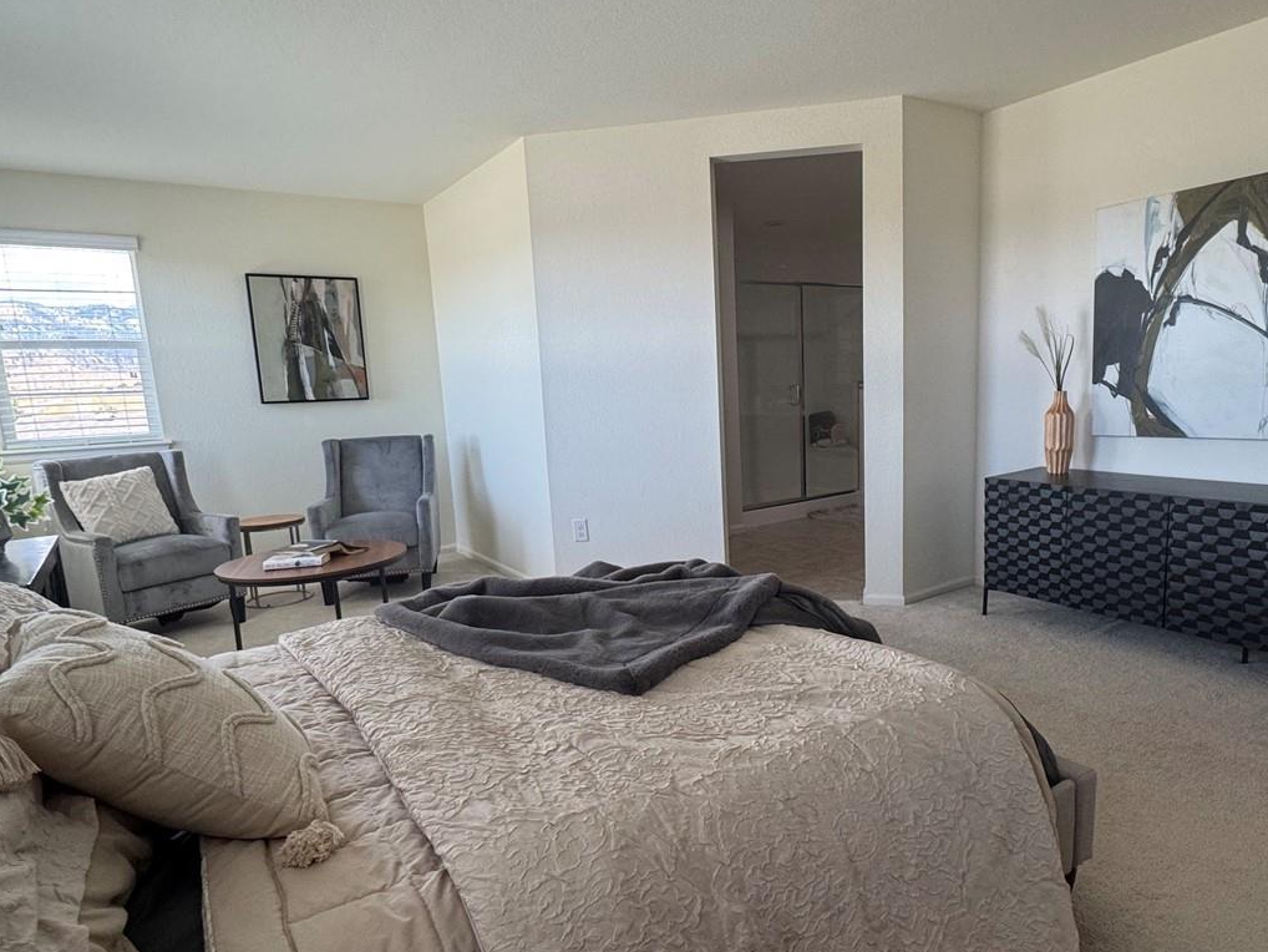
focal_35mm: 22
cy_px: 512
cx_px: 710
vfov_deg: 61.0
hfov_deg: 76.1
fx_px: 806
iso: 160
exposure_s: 1/99
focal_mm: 2.22
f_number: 2.2
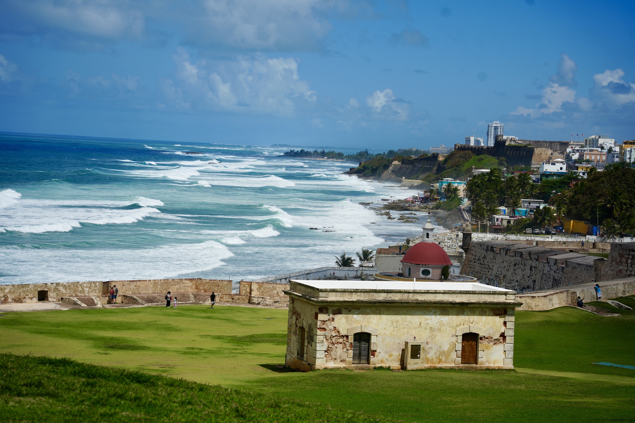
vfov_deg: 16.3
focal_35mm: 84
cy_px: 212
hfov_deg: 24.2
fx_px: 1482
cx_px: 318
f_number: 5
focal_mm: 84
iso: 100
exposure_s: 1/2000
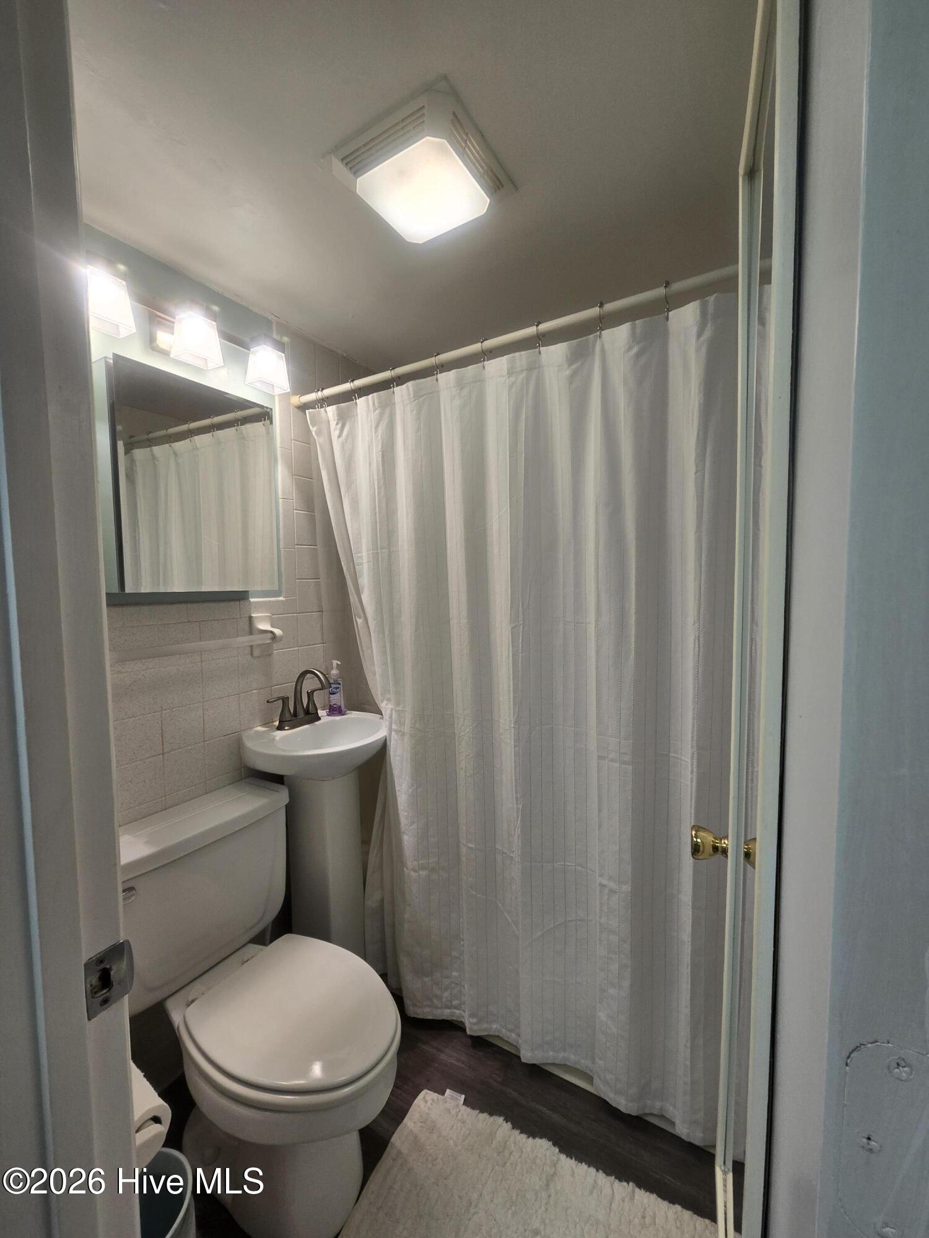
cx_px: 464
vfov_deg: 106.2
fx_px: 465
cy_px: 619
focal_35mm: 13
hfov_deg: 89.9
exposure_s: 1/60
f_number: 2.2
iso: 50
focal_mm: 2.2
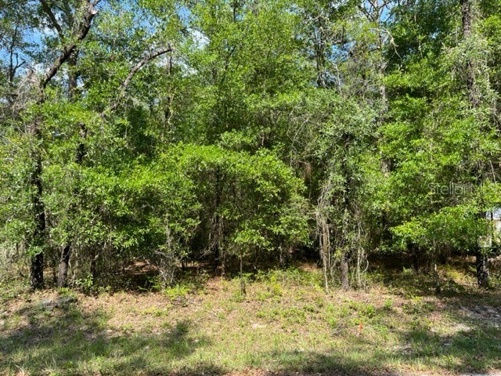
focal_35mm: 26
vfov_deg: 53.1
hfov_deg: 67.3
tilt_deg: +6.0
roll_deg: +1.0
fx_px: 376
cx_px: 250
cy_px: 188
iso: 50
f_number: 1.6
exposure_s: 1/1117
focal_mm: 5.1
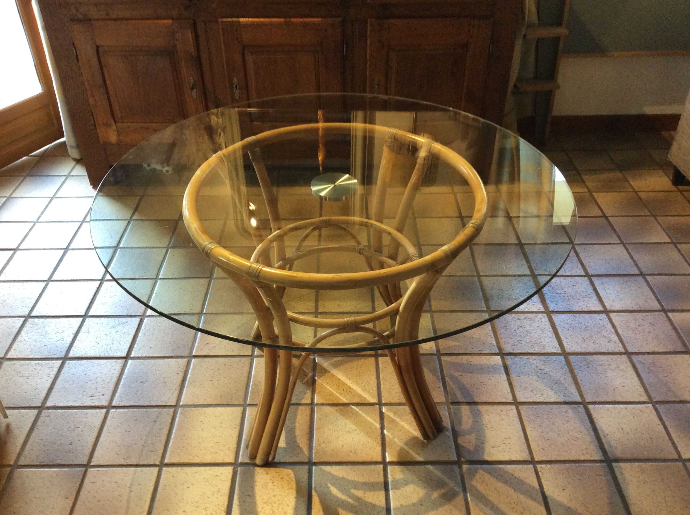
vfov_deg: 44.1
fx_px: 637
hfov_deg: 56.9
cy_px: 258
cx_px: 345
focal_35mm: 32
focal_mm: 3.3
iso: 160
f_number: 2.4
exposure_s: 1/25
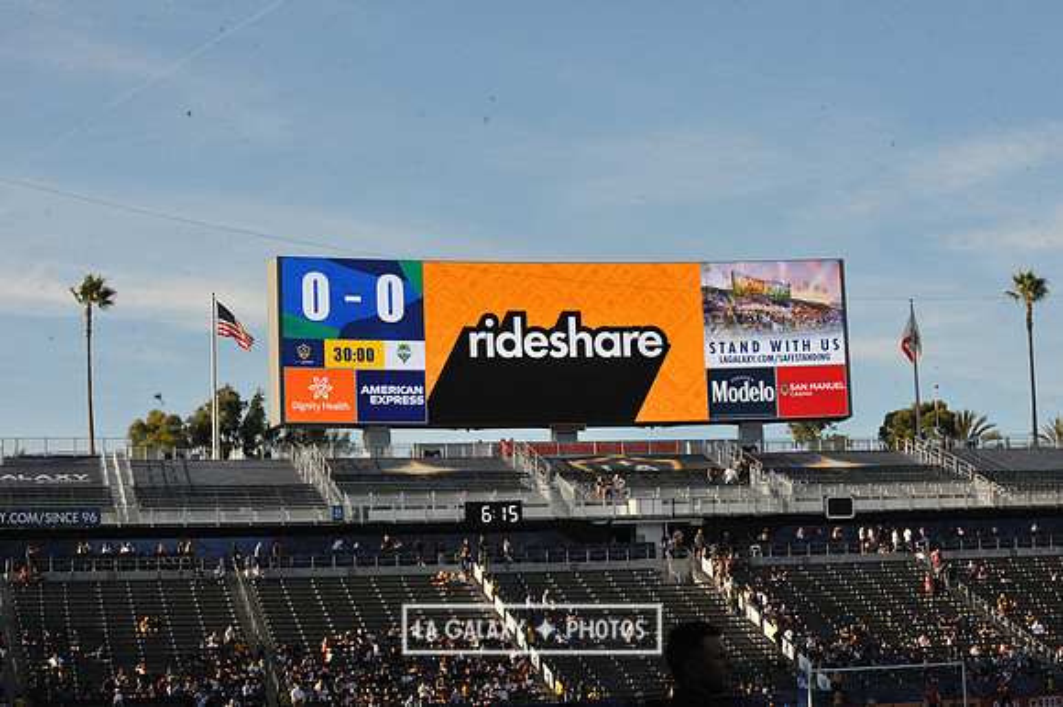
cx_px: 532
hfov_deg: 25.4
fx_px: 2361
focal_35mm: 80
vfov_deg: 17.0
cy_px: 354
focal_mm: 80
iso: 1600
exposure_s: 1/1000
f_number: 16
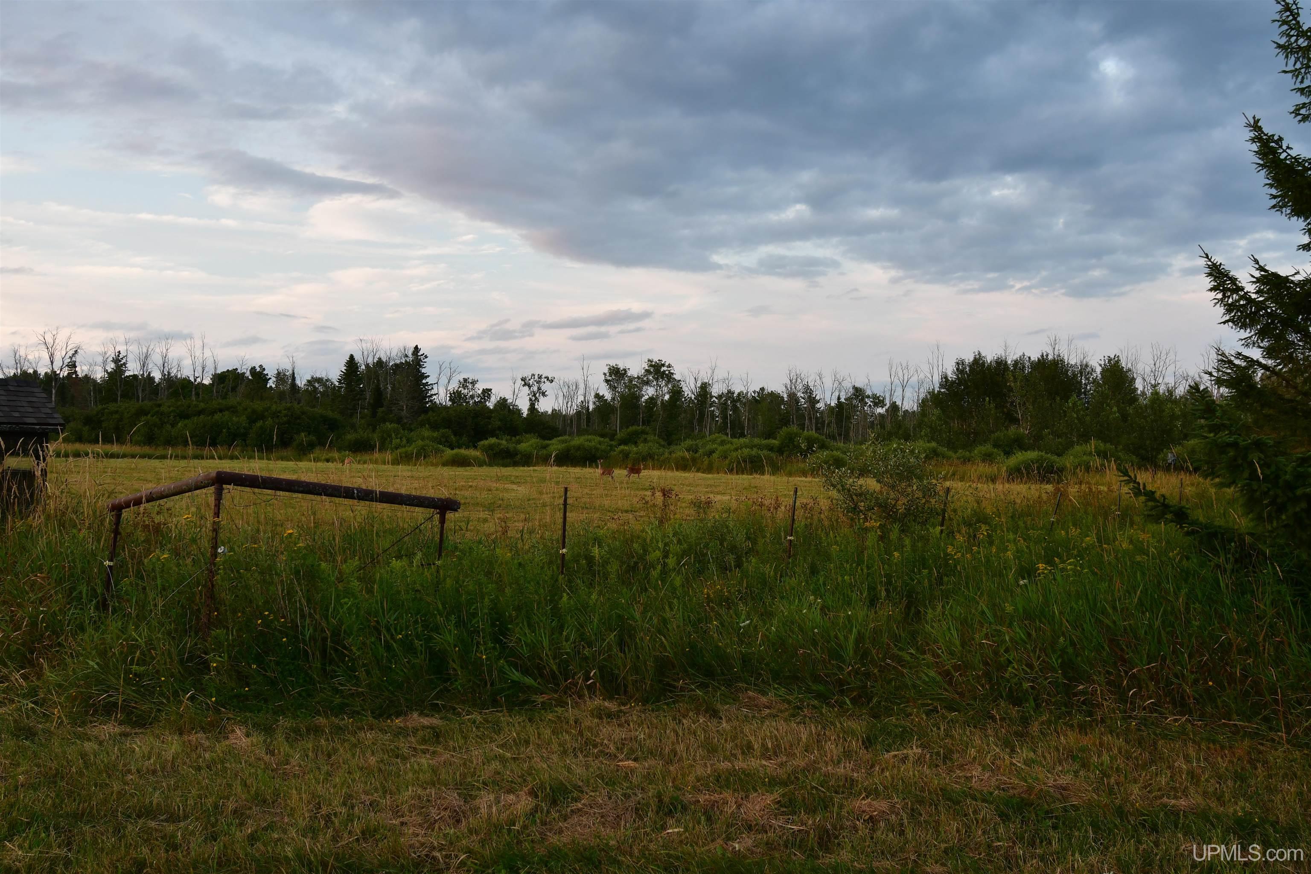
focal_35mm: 30
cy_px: 437
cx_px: 656
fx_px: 1092
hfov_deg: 61.9
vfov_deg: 43.6
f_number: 8
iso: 400
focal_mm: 20
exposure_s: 1/60
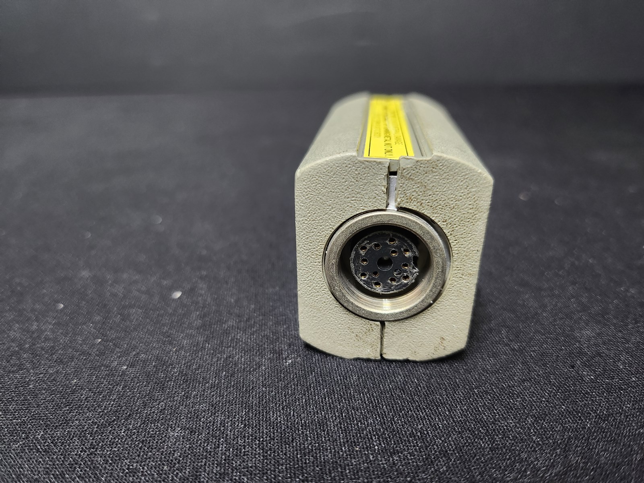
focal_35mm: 24
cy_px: 242
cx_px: 322
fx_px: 446
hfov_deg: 71.6
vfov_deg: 56.8
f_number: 1.8
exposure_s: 1/24
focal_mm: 5
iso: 640
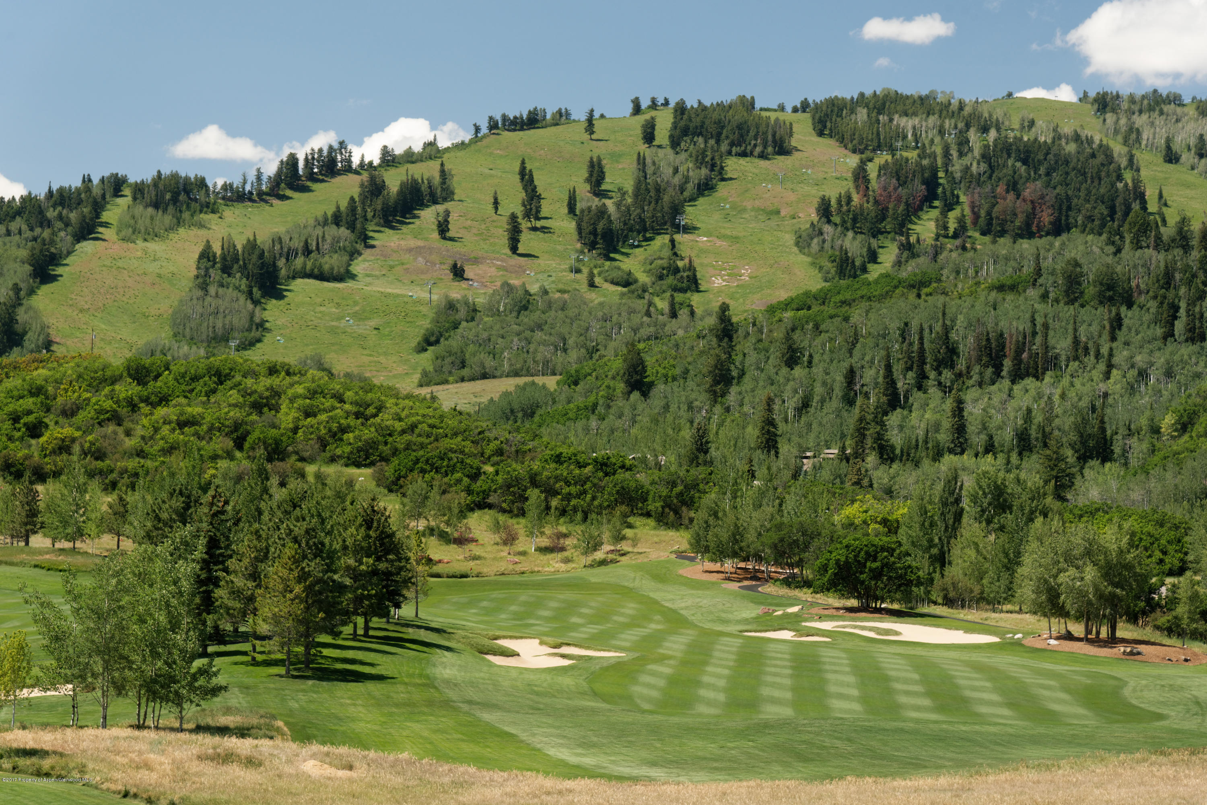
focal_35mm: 95
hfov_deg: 21.5
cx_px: 604
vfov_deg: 14.4
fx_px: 3186
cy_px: 402
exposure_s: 1/125
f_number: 9
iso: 200
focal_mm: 95
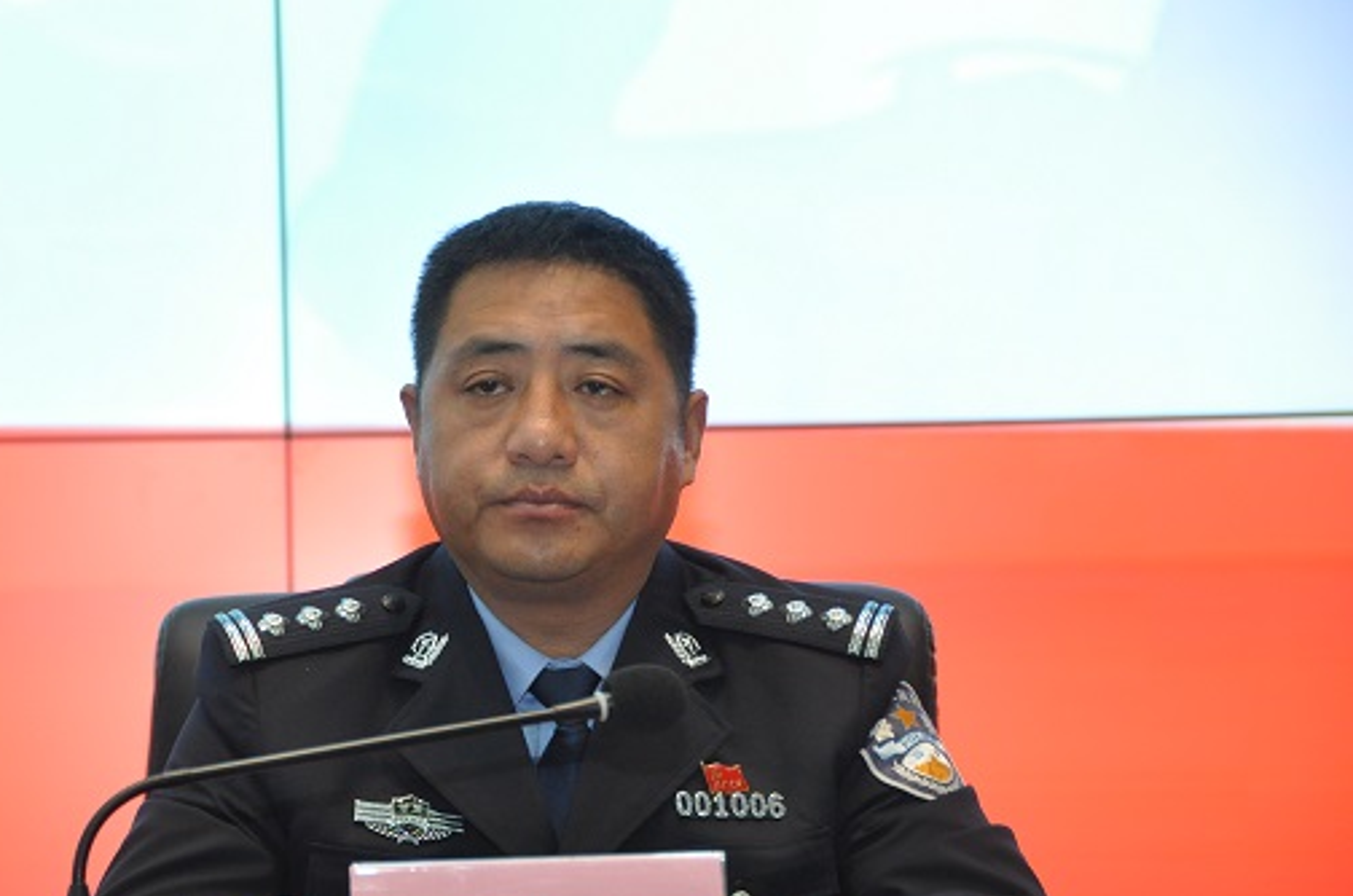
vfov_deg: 8.1
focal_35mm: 170
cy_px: 526
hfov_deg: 12.1
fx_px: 6362
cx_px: 550
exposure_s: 1/60
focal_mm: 95
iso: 1250
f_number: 6.3
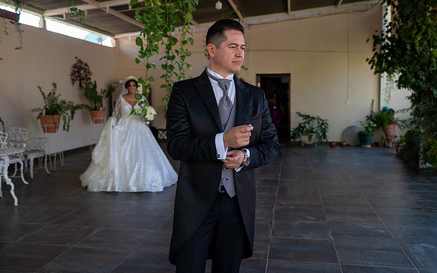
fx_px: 429
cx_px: 217
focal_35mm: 36
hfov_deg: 54.0
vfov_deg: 35.3
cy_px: 132
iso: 1600
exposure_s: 1/1600
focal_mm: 35
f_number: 3.5
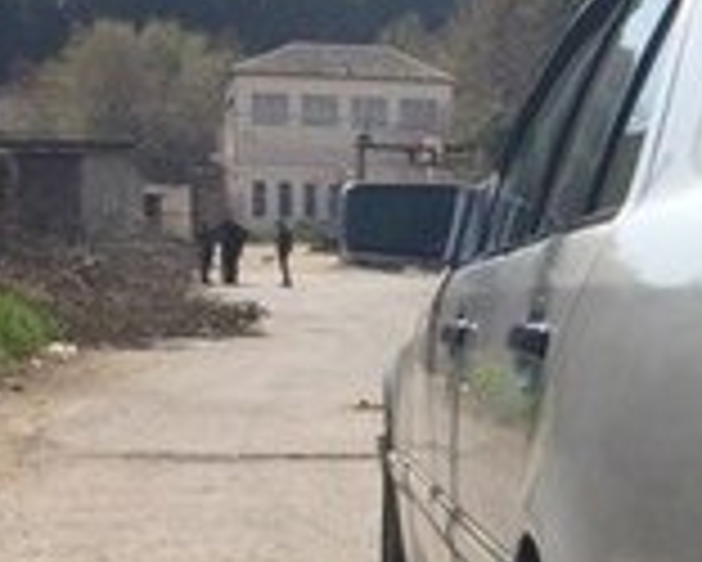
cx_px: 1292
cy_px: 330
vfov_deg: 12.9
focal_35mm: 120
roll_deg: +0.6
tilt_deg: -2.6
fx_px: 2495
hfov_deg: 14.1
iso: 32
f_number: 2.2
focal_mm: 4.15
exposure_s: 1/2415
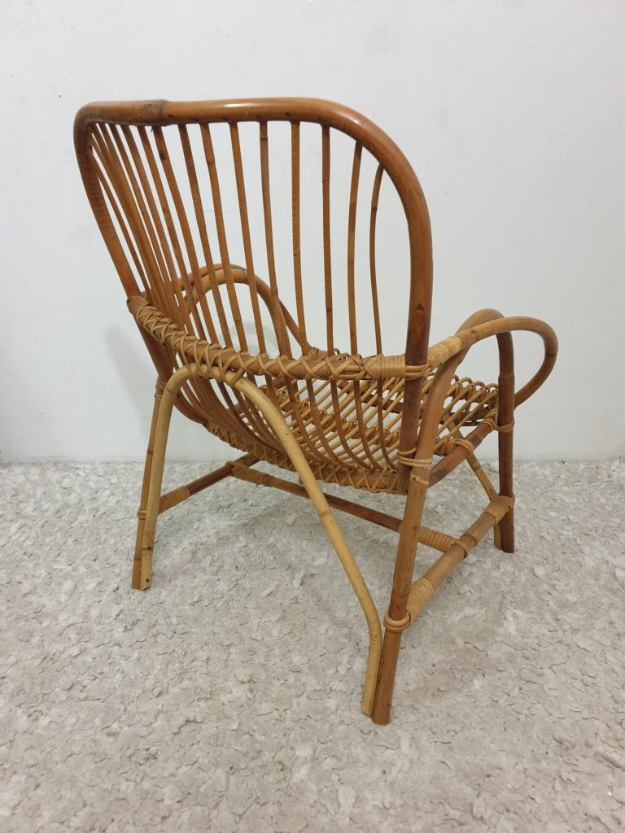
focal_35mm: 26
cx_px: 312
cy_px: 416
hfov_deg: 53.1
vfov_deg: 67.3
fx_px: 626
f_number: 1.5
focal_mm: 4.3
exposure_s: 1/33
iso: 320
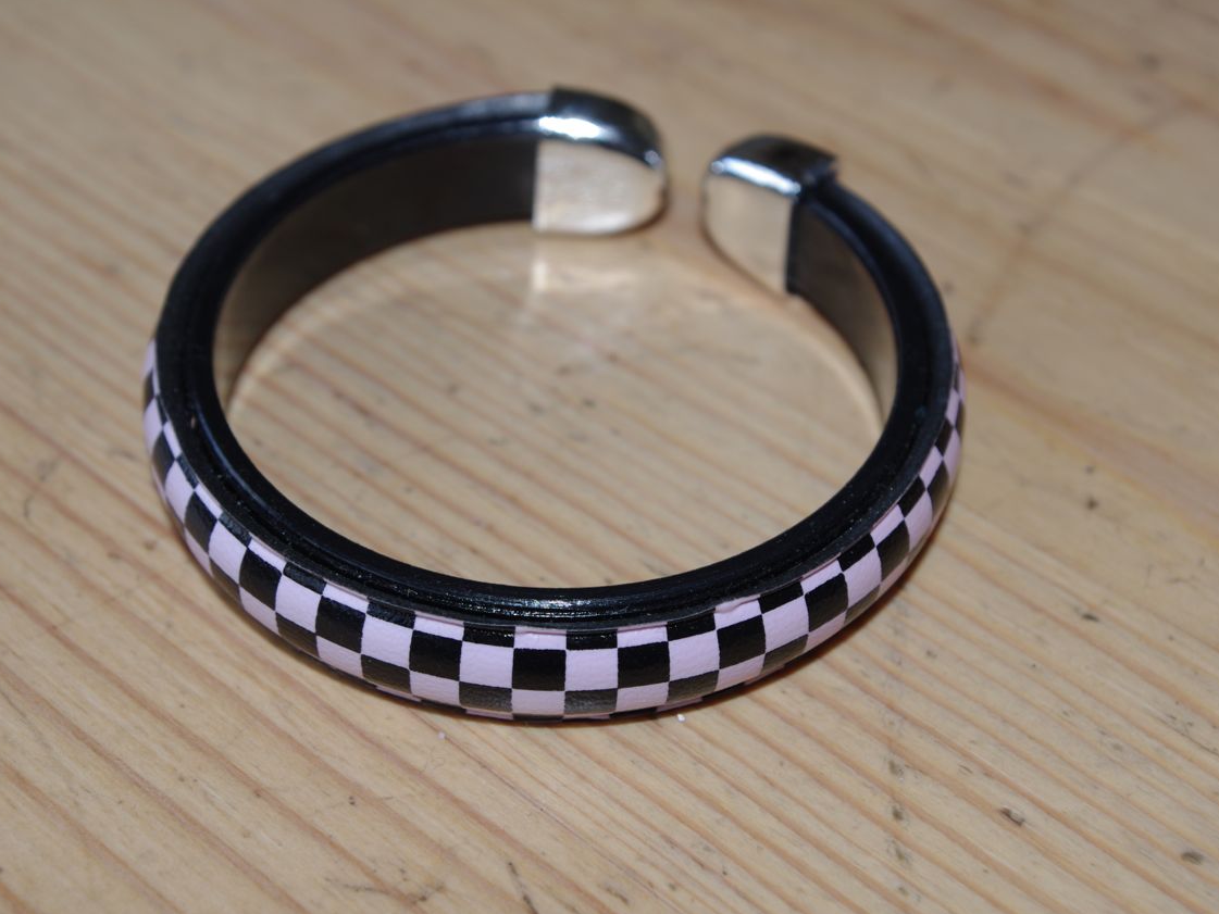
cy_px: 458
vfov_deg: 25.7
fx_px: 2007
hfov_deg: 33.8
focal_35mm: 57
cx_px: 574
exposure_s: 1/25
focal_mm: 35
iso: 200
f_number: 8
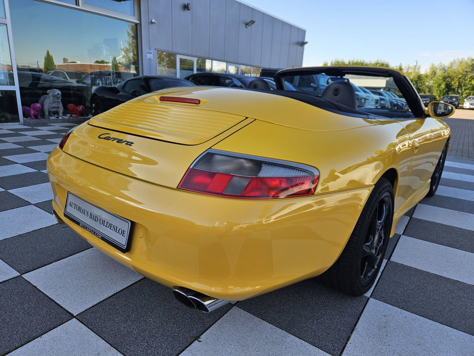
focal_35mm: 23
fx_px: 315
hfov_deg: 73.9
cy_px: 178
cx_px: 237
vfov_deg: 58.9
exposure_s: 1/500
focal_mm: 5.4
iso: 25
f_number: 1.8
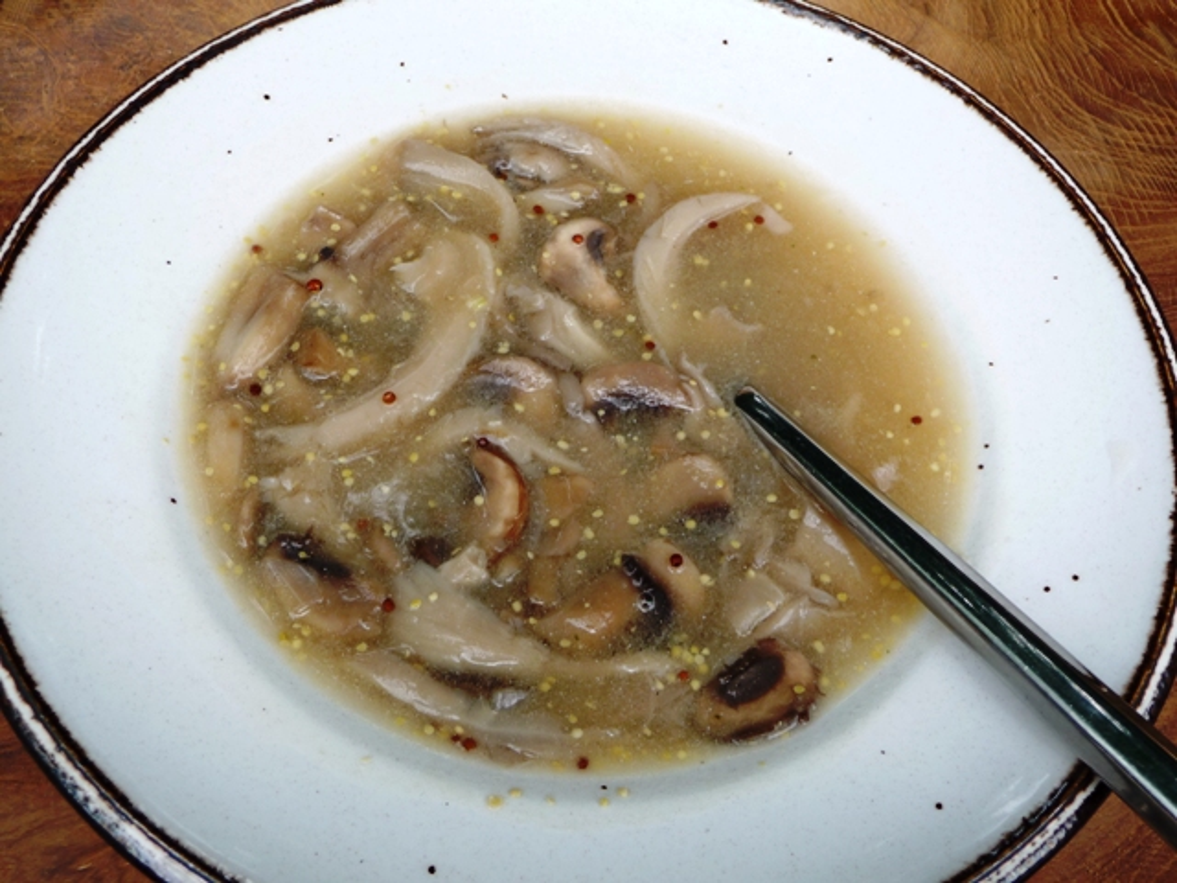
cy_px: 442
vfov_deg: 33.6
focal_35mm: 43
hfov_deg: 43.9
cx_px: 588
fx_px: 1462
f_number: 4
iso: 100
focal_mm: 7.1
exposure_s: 1/100
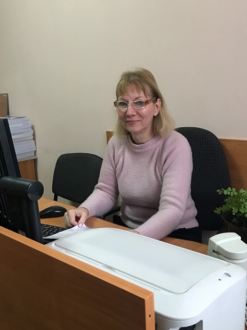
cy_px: 165
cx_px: 124
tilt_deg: -10.0
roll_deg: +1.7
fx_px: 266
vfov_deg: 63.4
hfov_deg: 49.7
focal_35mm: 28
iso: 100
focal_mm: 3.99
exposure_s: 1/17
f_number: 1.8
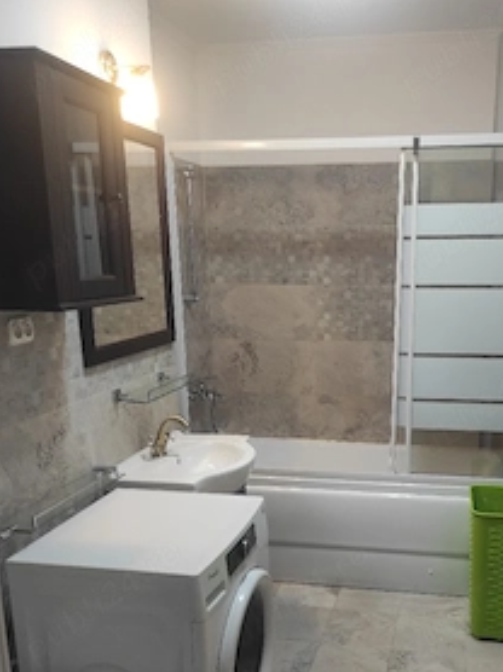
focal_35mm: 36
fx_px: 699
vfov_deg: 50.5
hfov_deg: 39.1
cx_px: 339
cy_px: 444
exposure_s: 1/50
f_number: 1.89
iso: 263
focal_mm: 5.43
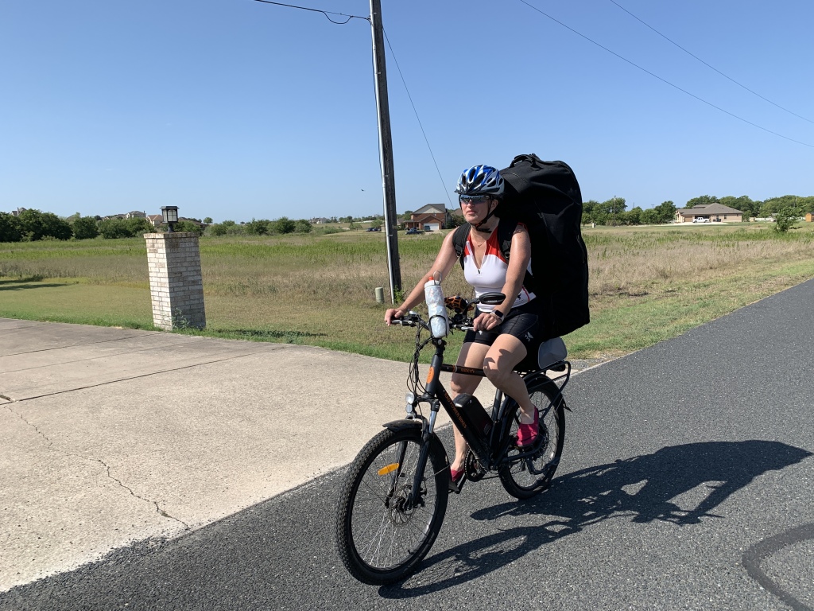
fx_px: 611
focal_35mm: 26
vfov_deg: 53.1
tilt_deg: -6.0
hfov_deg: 67.3
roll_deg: +1.9
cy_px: 306
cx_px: 407
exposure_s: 1/2114
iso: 25
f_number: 1.8
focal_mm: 4.25
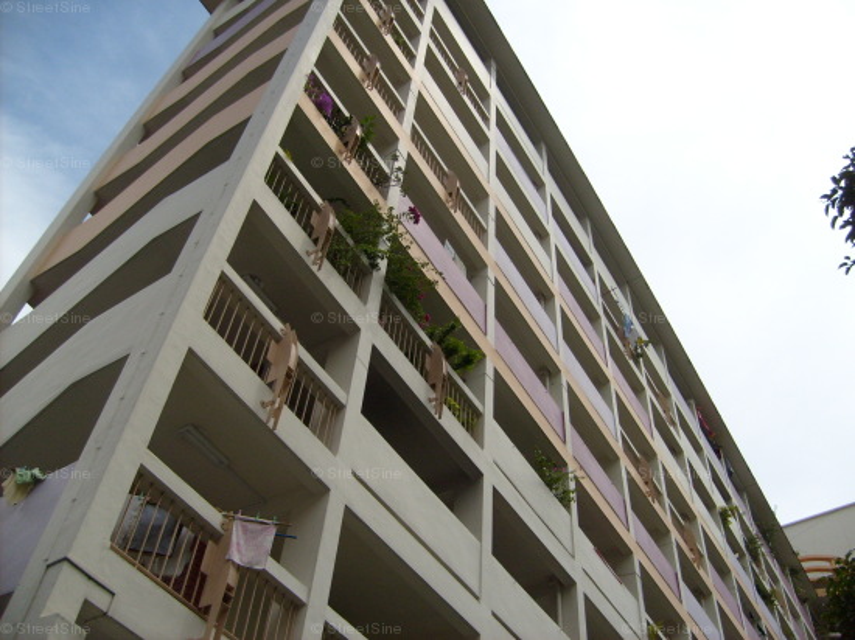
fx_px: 864
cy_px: 320
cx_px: 428
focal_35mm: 35
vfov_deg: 40.7
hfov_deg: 52.6
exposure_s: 1/350
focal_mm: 5.8
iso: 80
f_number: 7.1
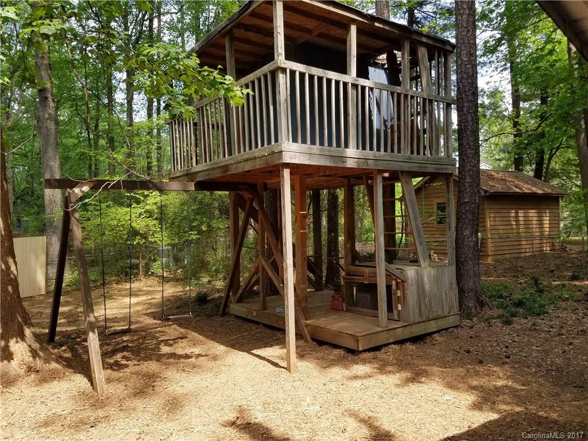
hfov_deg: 67.3
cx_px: 294
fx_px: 442
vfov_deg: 53.1
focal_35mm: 26
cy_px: 220
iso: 50
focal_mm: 4.2
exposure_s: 1/594
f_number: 1.7
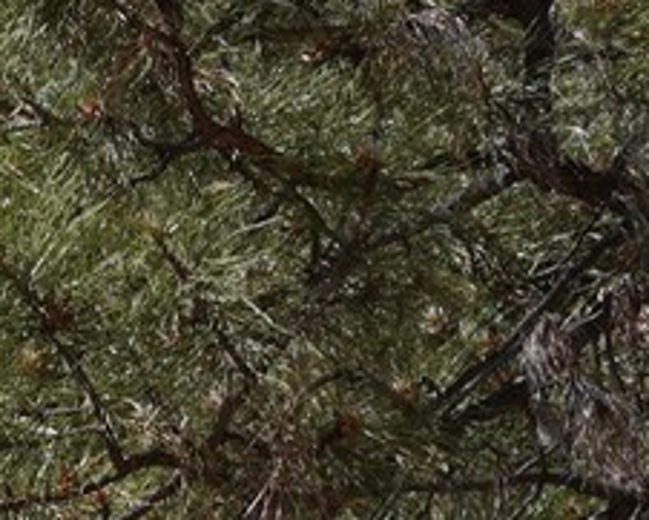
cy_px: 804
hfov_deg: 6.7
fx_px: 4631
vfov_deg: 6.3
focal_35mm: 241
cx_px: -1709
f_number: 14
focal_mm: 29
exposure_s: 1/80
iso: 100
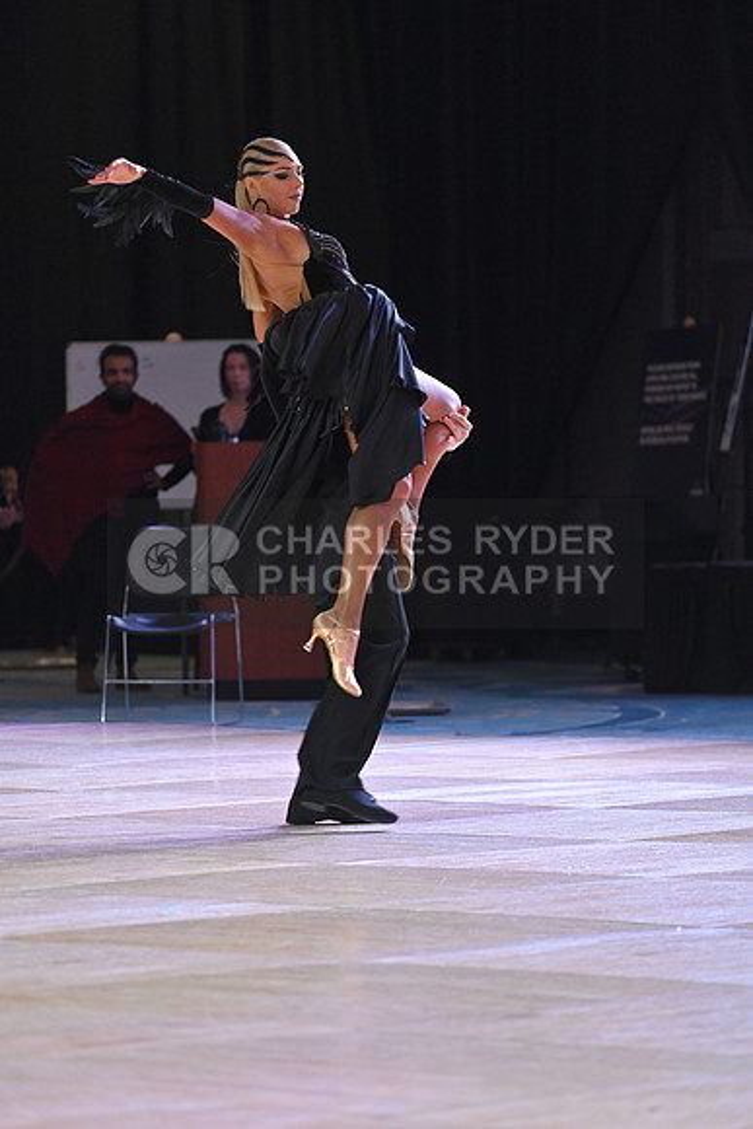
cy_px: 564
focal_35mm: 200
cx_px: 376
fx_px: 6271
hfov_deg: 6.9
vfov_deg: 10.3
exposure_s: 1/250
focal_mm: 200
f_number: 4
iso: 2000
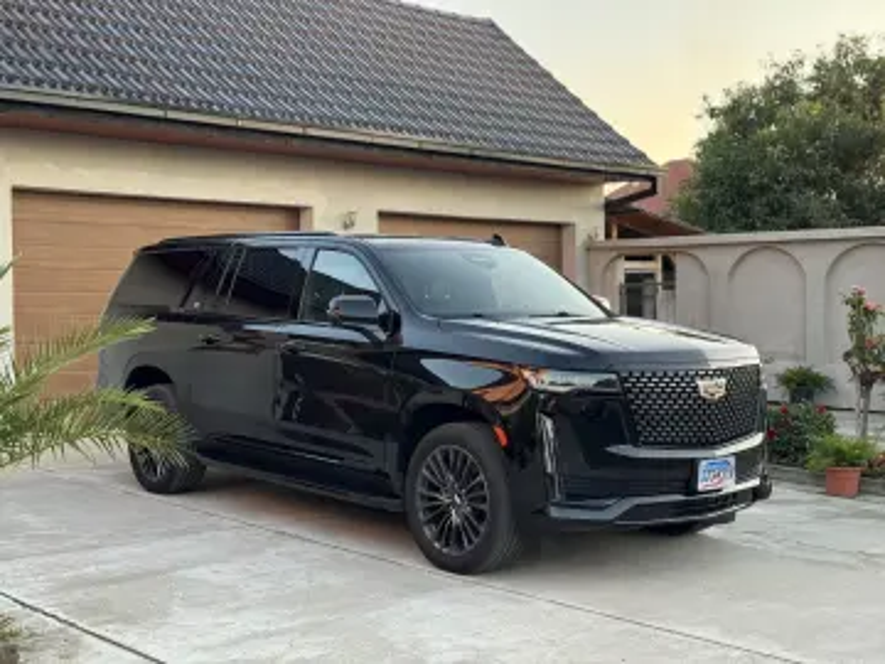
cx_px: 442
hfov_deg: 39.7
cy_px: 332
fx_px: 1227
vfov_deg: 30.3
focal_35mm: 48
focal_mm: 6.76
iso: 100
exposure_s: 1/110
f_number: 1.78
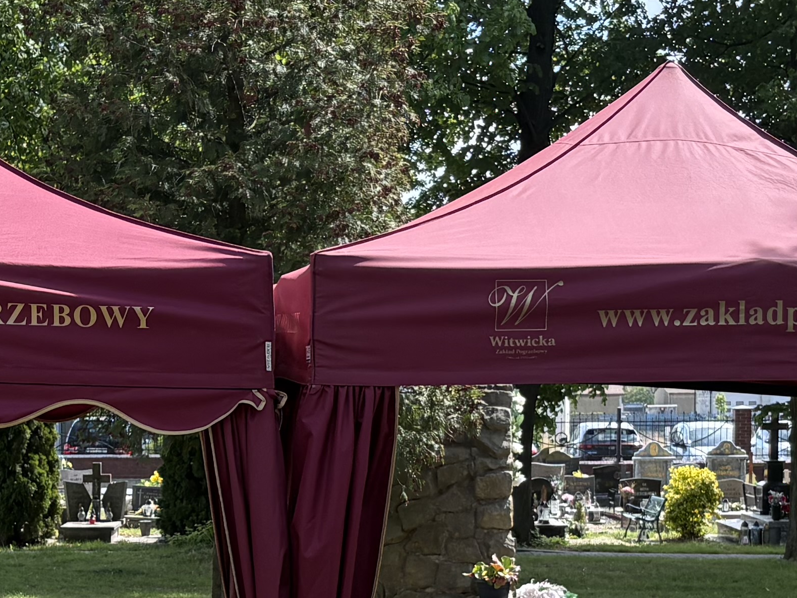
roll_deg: +0.9
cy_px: 552
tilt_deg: -3.2
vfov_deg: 15.5
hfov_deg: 20.8
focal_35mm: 94
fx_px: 2164
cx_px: 291
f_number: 1.6
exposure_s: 1/907
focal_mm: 5.96
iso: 64
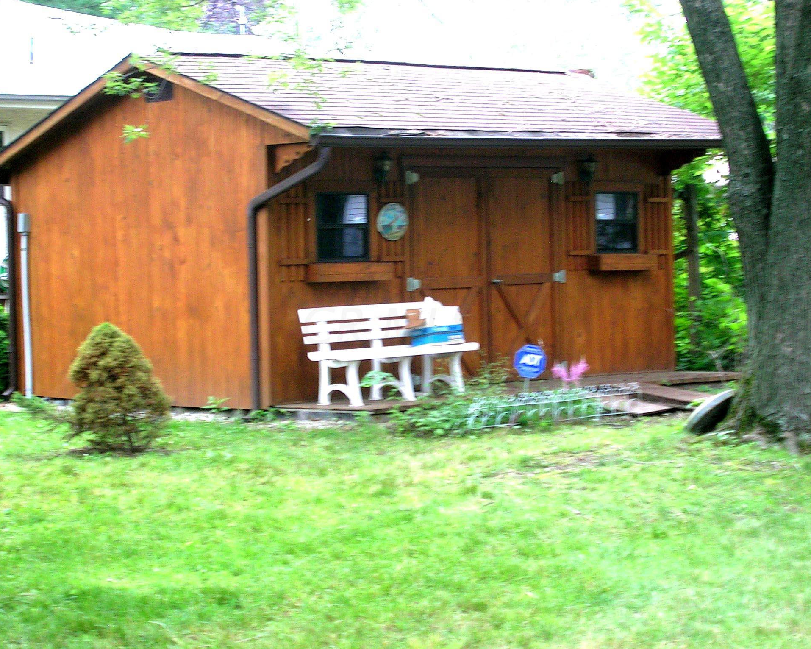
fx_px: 2256
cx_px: 388
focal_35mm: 94
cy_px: 325
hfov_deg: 20.4
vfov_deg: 16.4
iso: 58
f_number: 4.3
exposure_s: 1/30
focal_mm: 13.6
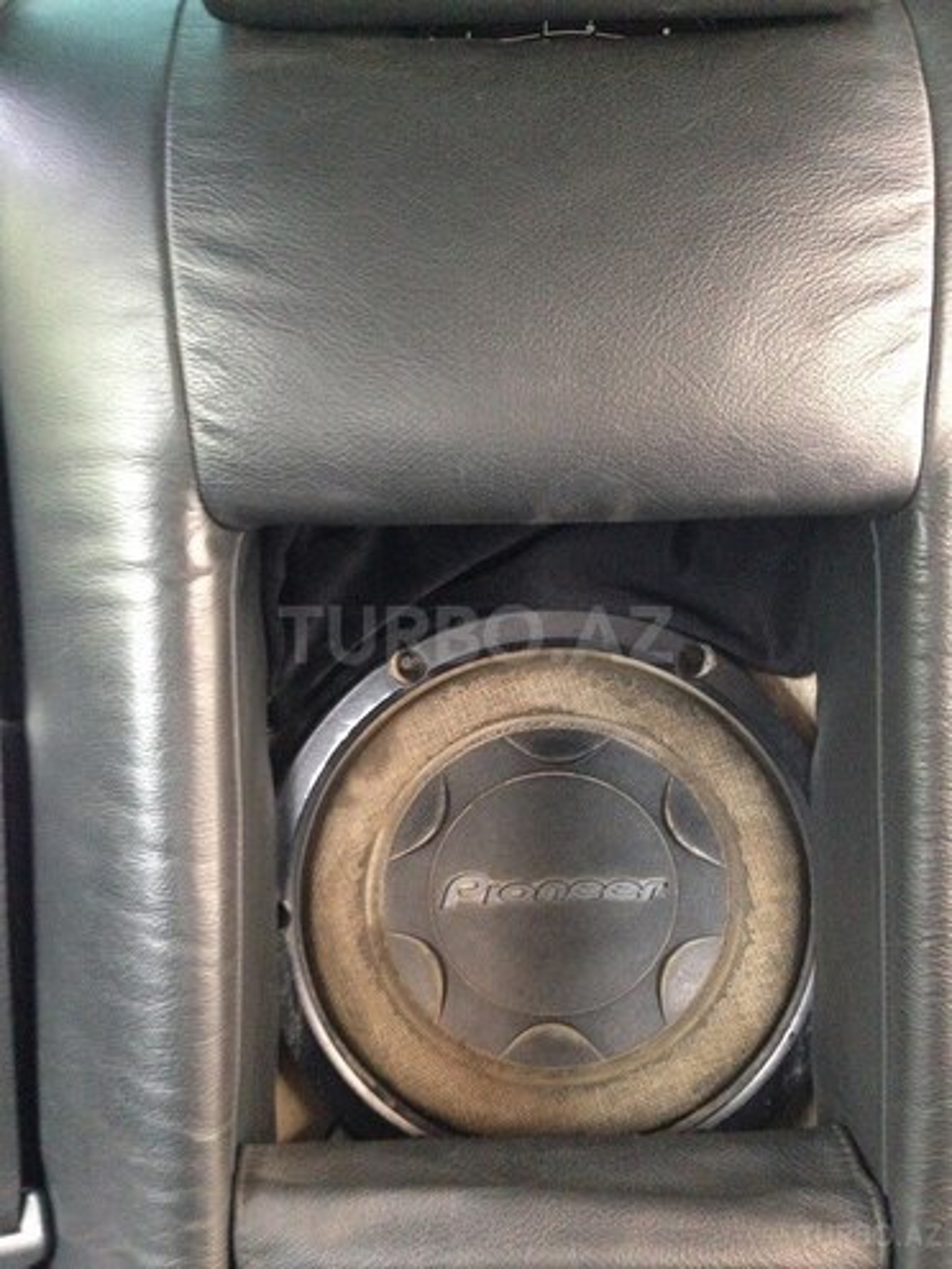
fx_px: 1210
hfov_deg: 42.9
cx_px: 476
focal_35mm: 33
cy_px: 634
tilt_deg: -31.7
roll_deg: -3.6
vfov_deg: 55.4
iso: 400
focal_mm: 4.12
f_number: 2.4
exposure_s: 1/17
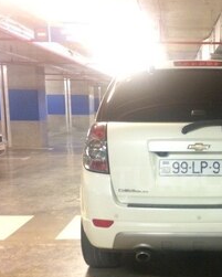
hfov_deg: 26.3
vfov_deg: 33.3
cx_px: 198
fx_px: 460
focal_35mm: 56
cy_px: 179
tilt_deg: -9.9
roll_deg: +0.5
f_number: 2.2
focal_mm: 4.15
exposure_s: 1/17
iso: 250
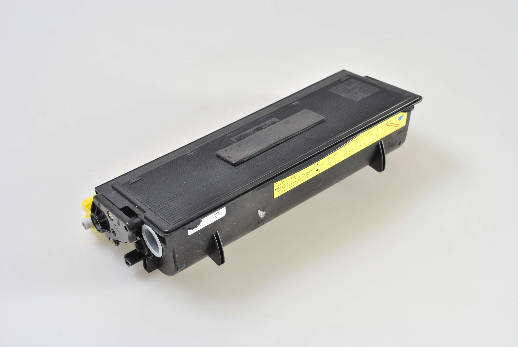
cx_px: 259
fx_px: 756
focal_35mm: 52
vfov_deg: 25.8
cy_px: 174
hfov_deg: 37.8
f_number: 7.1
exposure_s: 1/80
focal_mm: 35
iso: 400
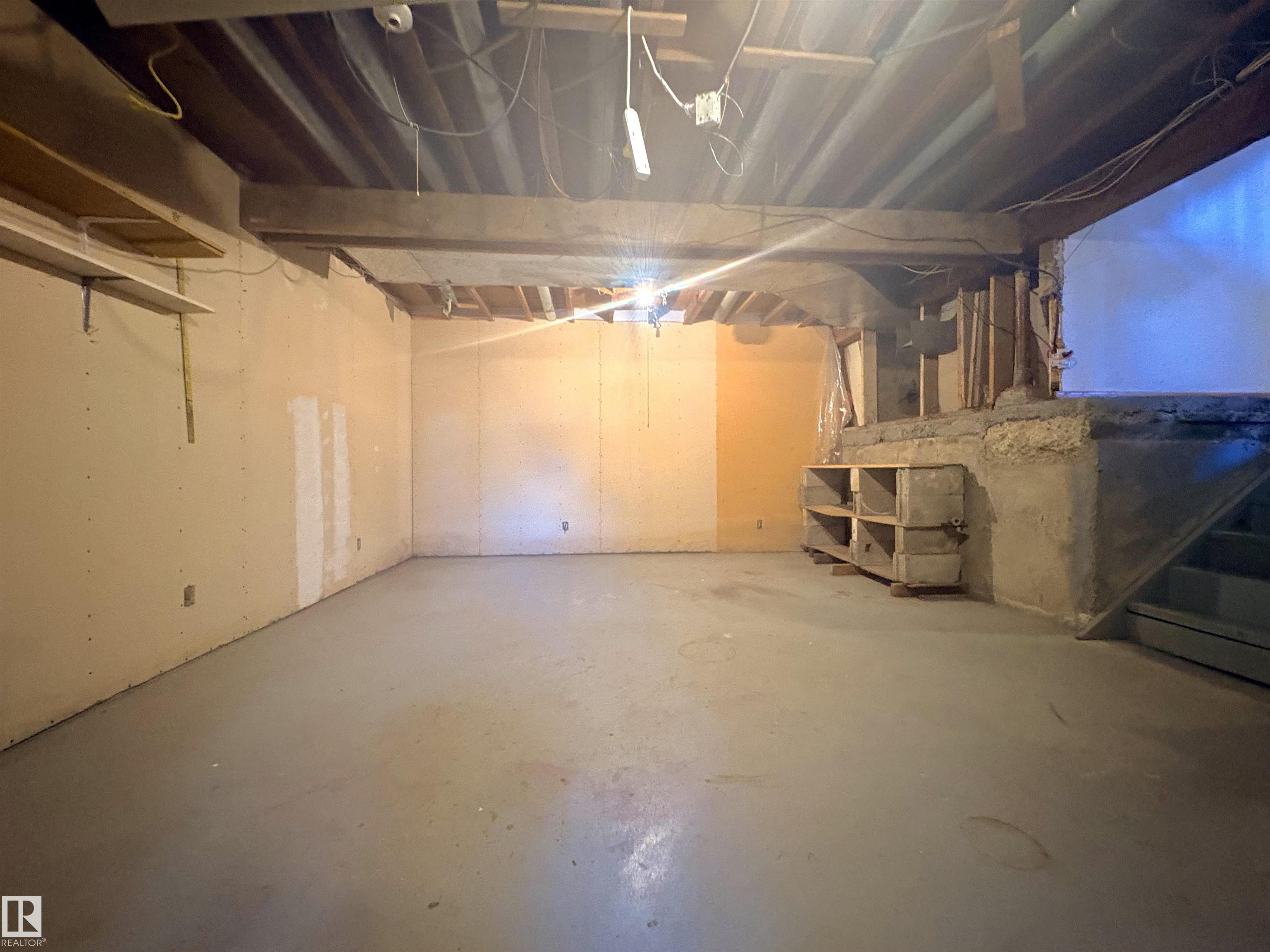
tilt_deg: +0.8
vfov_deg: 85.7
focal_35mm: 14
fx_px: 514
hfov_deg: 102.1
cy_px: 476
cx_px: 635
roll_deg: +1.1
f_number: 2.2
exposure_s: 1/40
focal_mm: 2.22
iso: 800
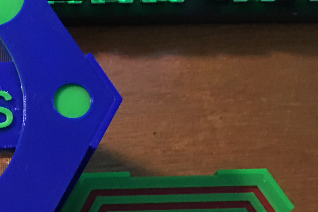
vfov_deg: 13.4
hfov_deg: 19.5
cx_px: -98
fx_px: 848
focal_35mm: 96
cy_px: 321
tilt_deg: -78.4
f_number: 2.2
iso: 50
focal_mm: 4.15
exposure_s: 1/4
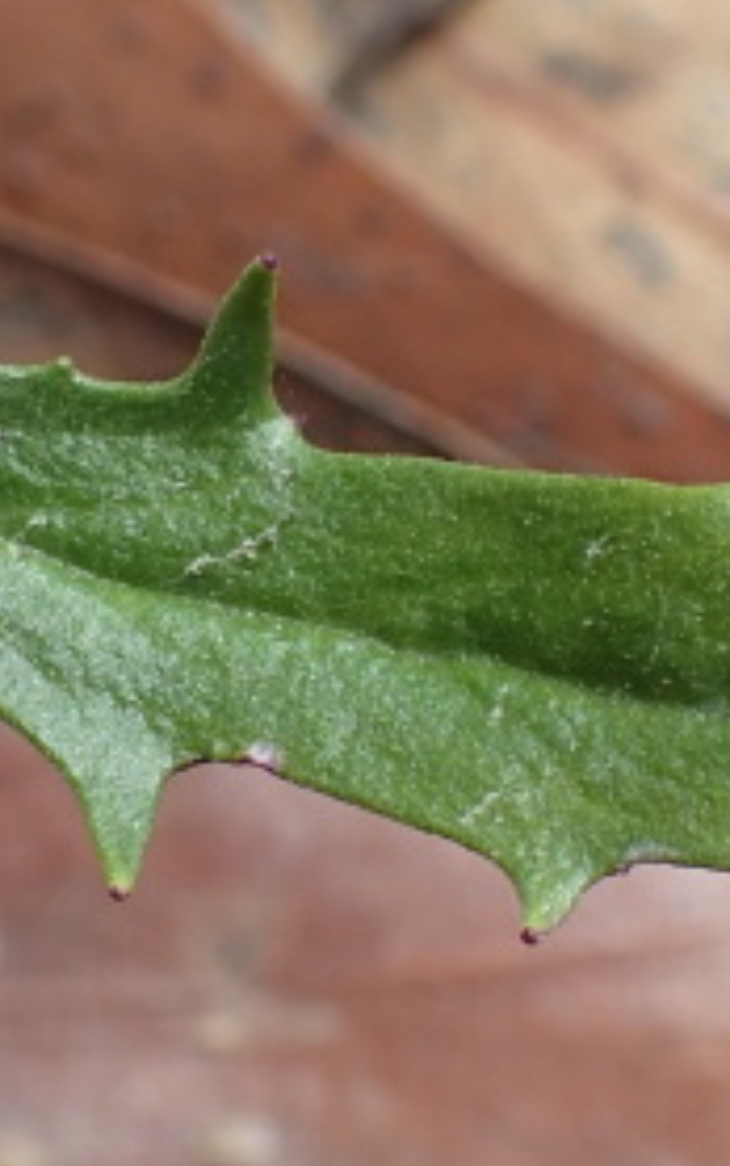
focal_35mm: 117
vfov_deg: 17.8
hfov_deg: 11.1
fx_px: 3720
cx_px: 96
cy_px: 591
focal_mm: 5.5
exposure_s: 1/320
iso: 100
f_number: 3.2
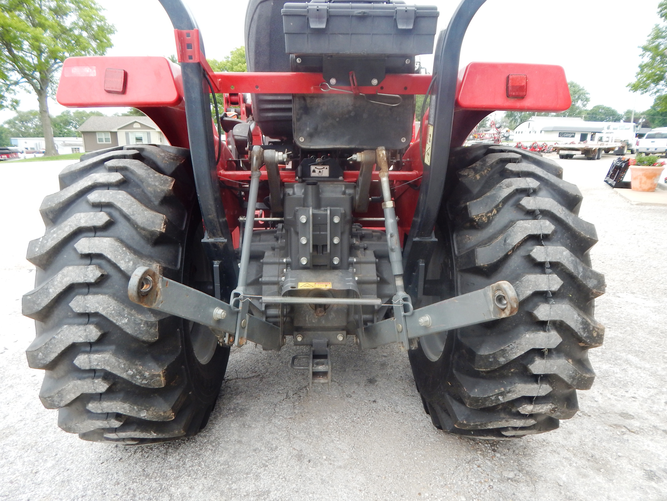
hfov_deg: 76.4
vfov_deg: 61.1
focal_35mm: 22
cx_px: 334
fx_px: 424
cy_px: 250
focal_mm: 4
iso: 125
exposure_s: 1/80
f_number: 3
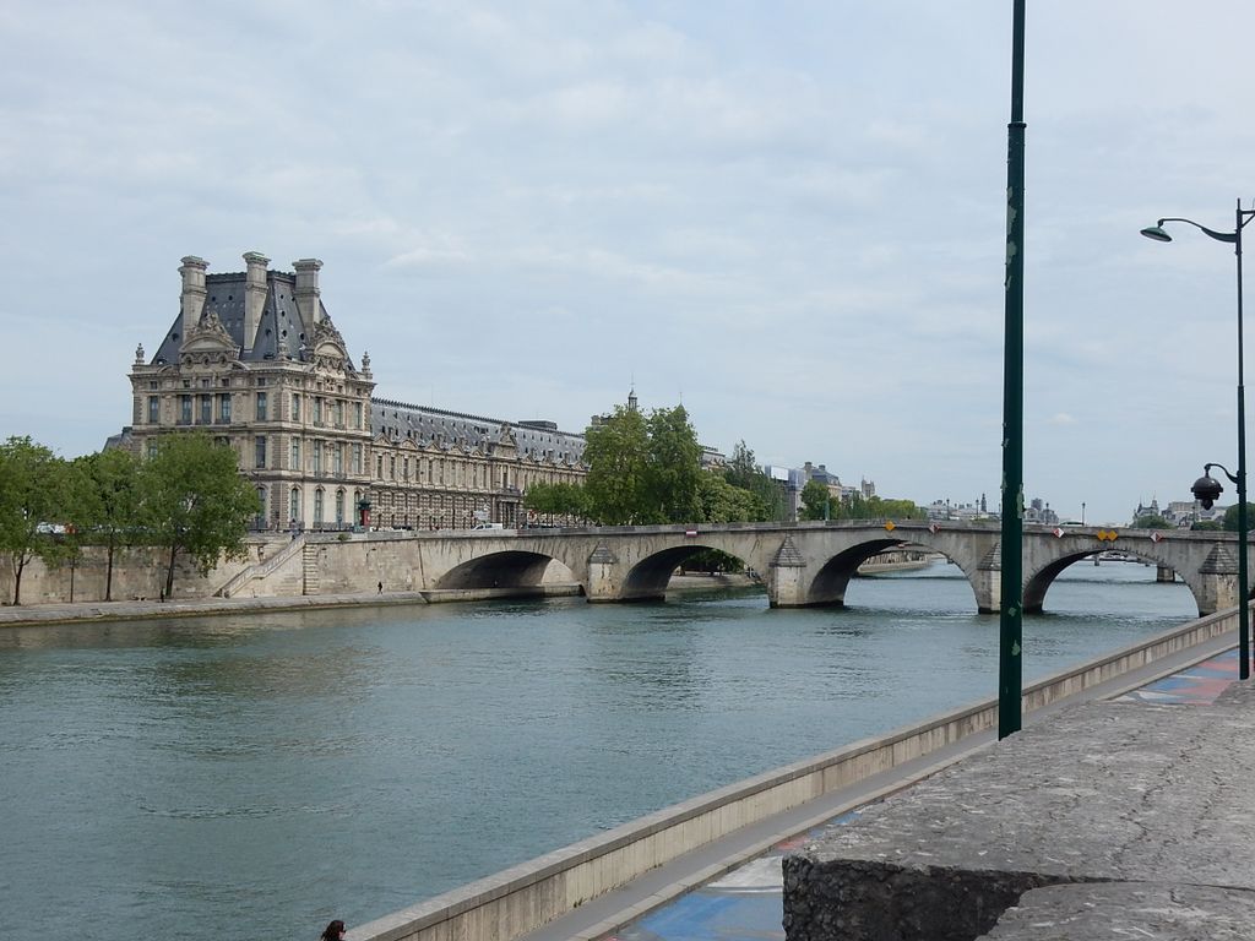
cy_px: 470
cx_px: 628
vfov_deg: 28.6
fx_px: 1849
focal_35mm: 51
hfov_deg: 37.5
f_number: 4.5
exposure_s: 1/1250
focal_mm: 9
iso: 125
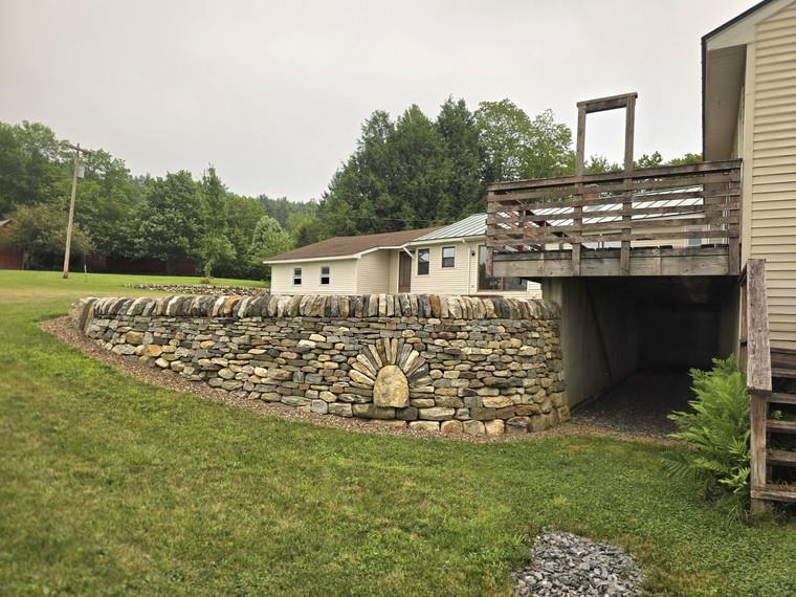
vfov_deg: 58.9
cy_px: 298
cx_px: 398
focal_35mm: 23
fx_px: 529
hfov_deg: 73.9
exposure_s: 1/3333
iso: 80
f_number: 1.7
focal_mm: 6.3
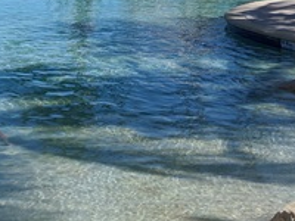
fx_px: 724
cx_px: 36
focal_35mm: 85
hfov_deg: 22.5
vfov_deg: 16.2
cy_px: -83
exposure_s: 1/3906
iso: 50
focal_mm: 4.44
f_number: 1.8
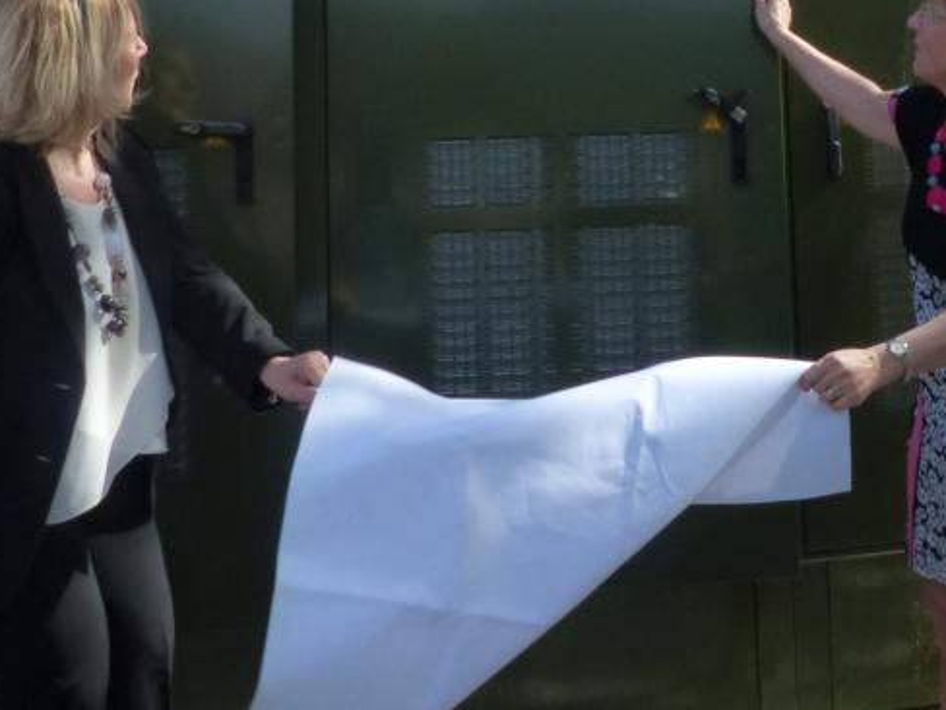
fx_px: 1612
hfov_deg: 32.5
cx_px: 609
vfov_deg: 23.5
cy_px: -35
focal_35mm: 59
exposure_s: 1/640
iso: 160
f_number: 4
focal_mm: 4.5
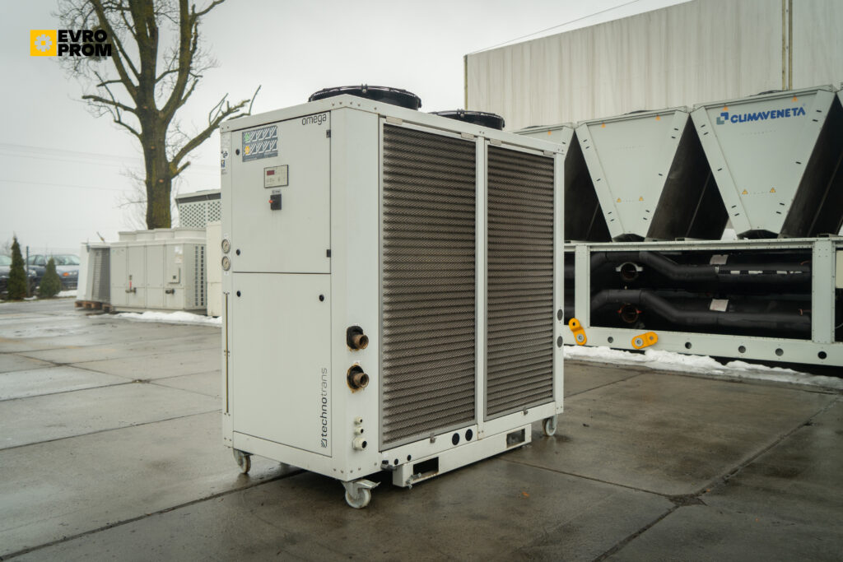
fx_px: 679
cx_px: 422
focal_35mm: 29
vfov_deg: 45.0
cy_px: 281
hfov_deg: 63.7
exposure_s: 1/125
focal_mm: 29
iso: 100
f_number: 4.5
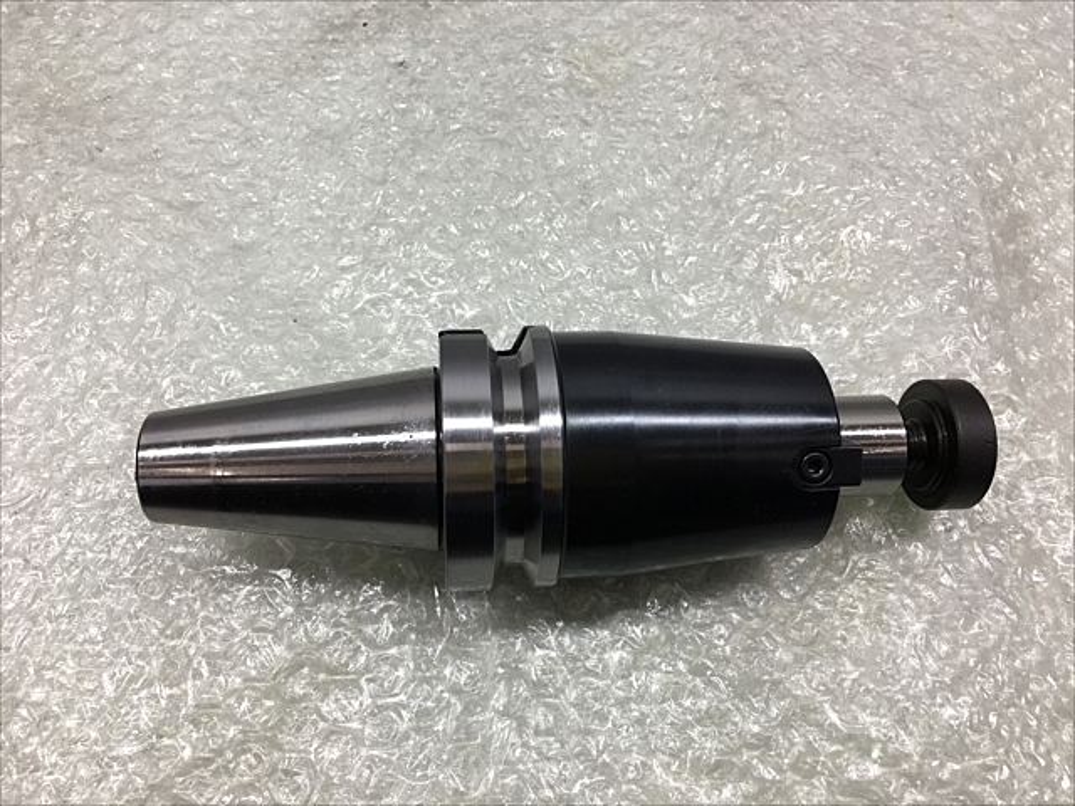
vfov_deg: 48.2
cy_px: 403
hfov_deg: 61.7
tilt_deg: -64.7
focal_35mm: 29
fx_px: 901
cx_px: 538
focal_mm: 4.15
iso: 32
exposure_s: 1/120
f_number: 2.2
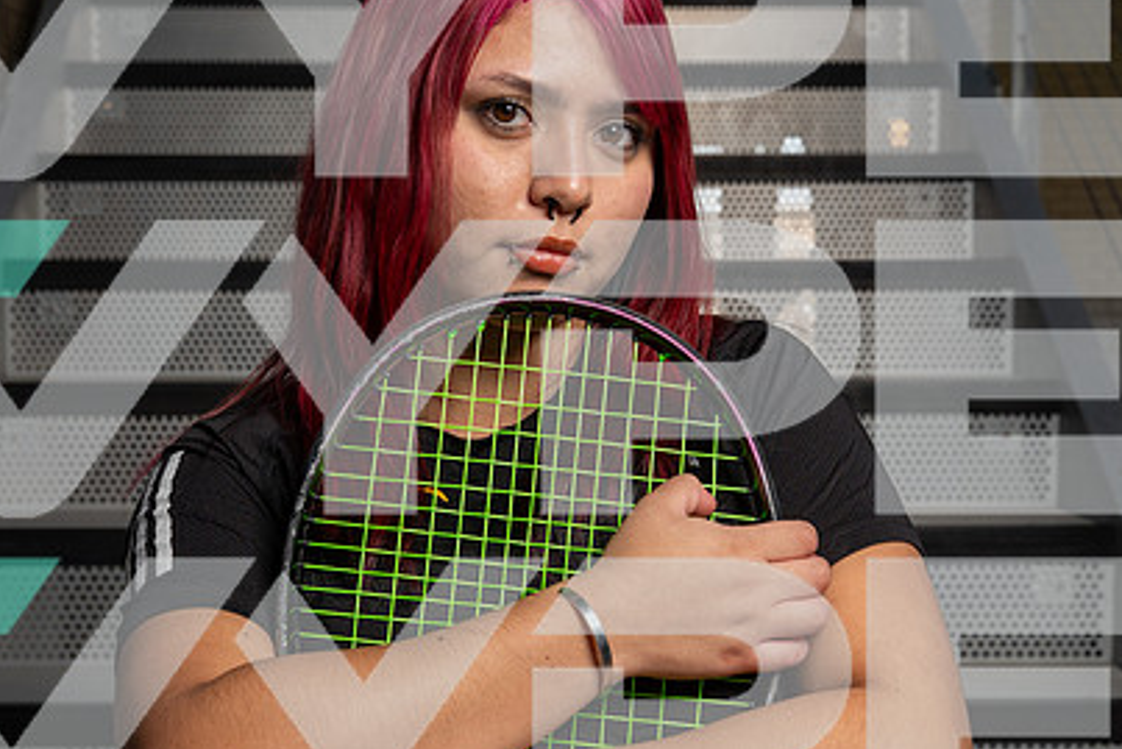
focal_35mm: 72
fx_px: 2245
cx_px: 487
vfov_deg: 18.9
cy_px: 369
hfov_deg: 28.0
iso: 250
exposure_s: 1/250
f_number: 8
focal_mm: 50
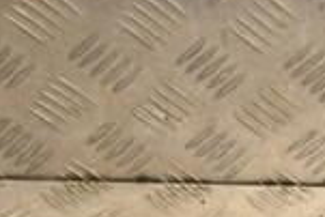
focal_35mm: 149
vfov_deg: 8.9
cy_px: 363
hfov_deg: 13.1
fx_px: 1346
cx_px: 469
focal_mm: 25
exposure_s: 1/200
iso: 800
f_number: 9
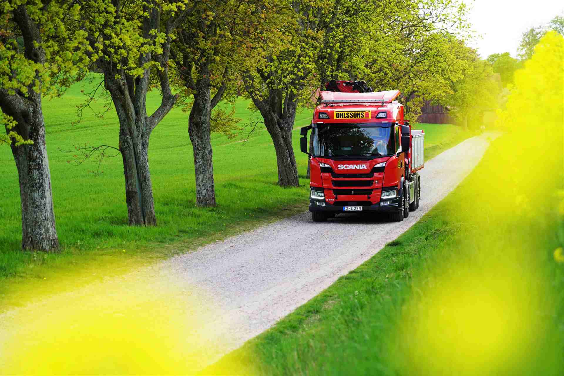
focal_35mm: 104
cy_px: 188
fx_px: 1629
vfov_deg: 13.2
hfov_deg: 19.6
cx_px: 282
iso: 100
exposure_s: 1/160
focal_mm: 104
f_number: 4.5
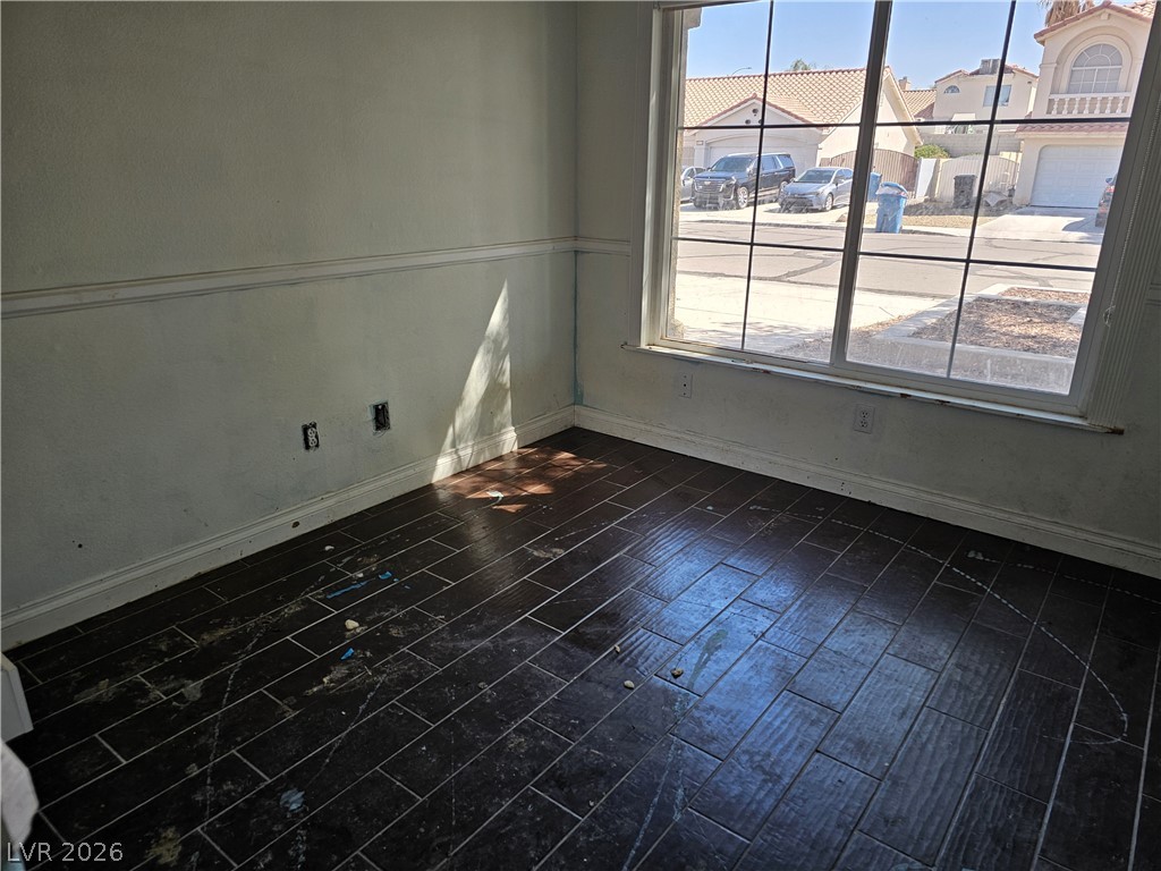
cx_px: 580
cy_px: 436
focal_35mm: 23
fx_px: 771
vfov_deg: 58.9
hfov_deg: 73.9
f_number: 1.7
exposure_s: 1/180
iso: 50
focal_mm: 6.3
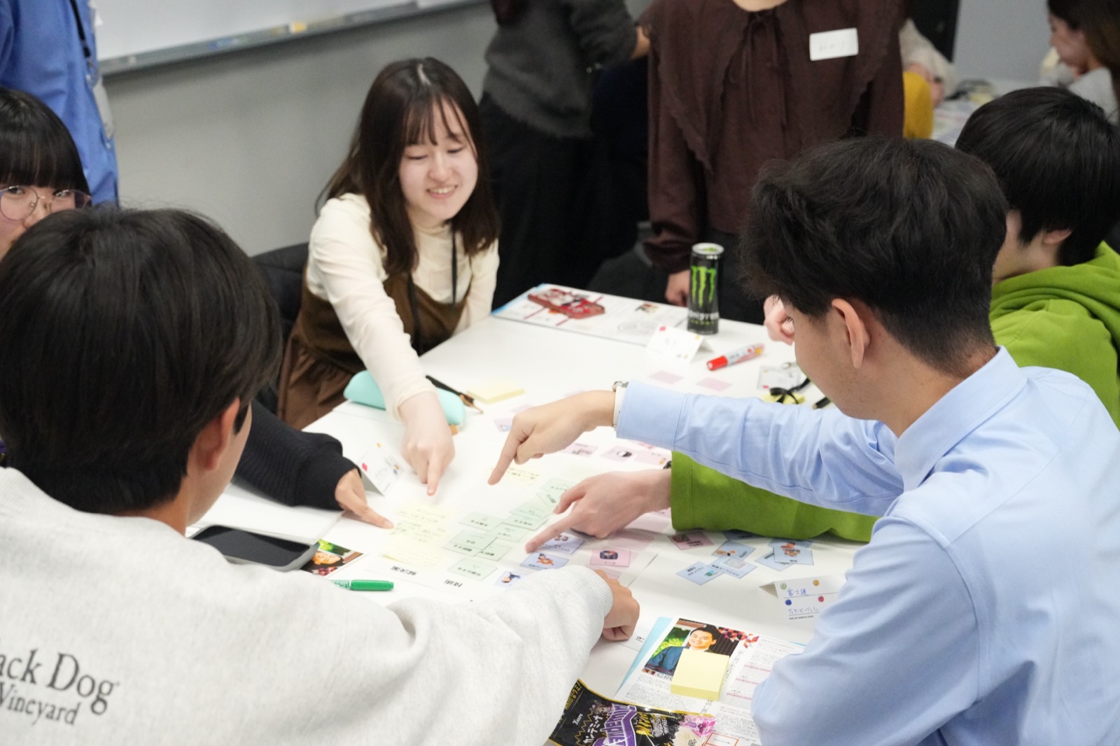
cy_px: 373
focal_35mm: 48
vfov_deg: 28.1
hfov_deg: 41.1
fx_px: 1493
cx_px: 560
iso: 16000
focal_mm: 48
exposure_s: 1/1000
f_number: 5
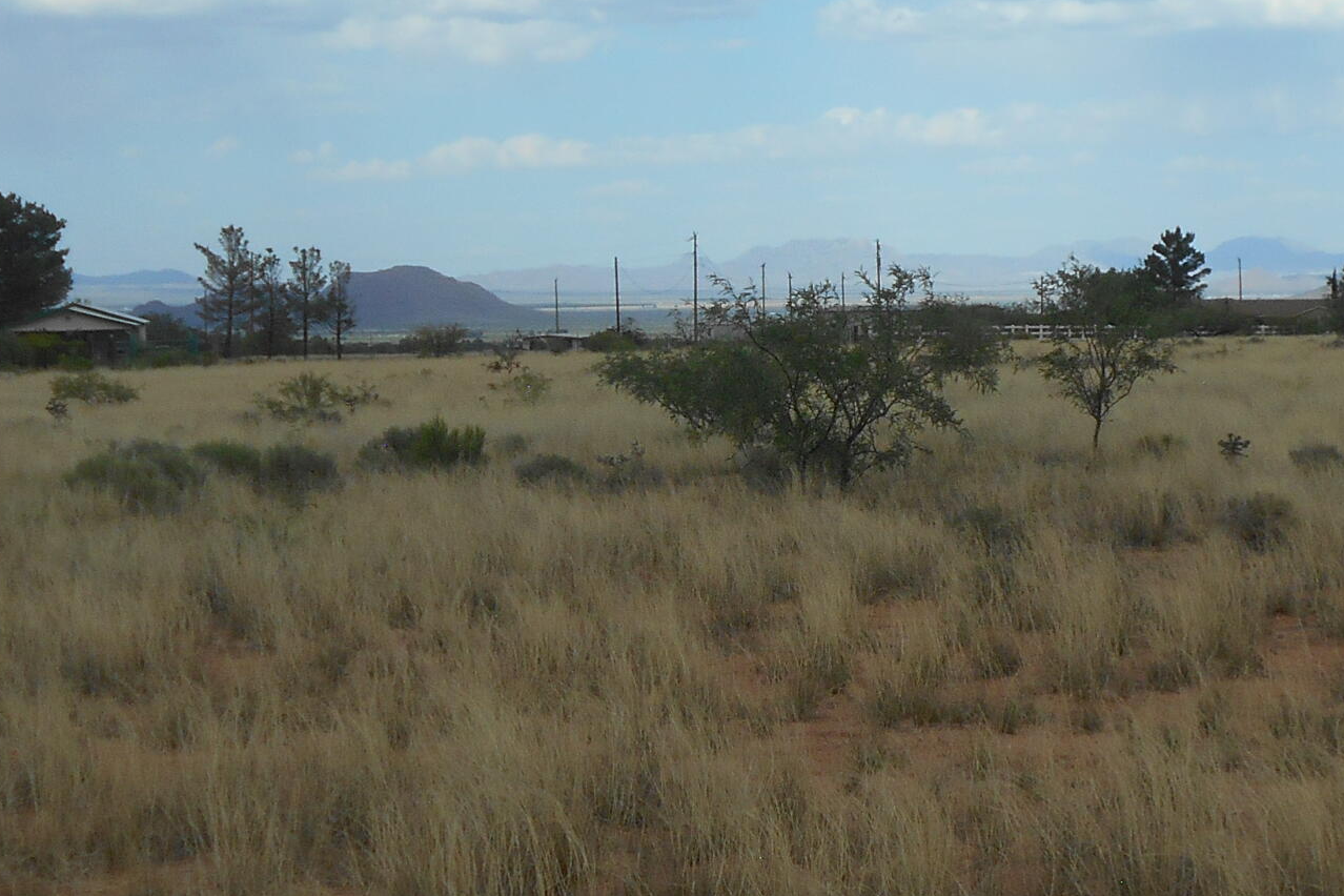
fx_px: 3920
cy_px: 441
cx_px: 788
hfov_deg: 19.4
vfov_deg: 13.0
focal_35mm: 105
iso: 80
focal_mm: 7.7
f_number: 4.2
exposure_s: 1/1000
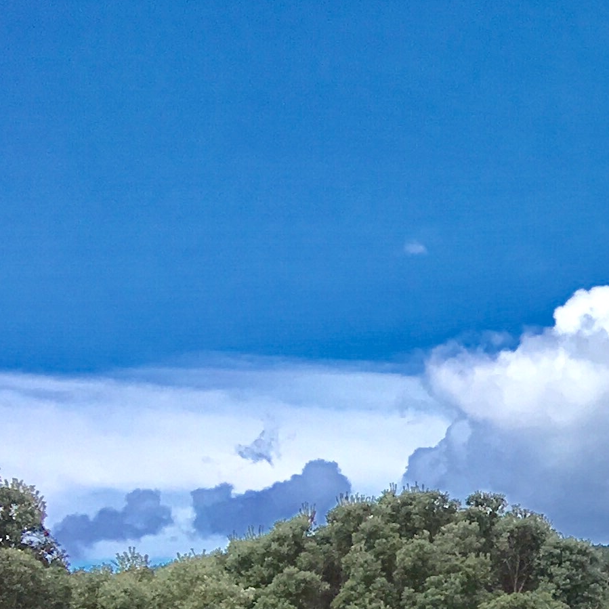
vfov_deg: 14.0
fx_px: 2289
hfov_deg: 12.7
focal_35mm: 115
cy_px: 978
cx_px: 1321
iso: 25
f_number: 2.2
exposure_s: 1/1709
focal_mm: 4.15
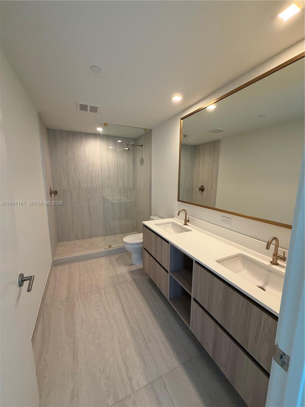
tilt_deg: -9.5
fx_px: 164
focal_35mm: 14
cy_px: 204
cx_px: 152
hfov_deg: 85.7
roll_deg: -0.8
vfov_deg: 102.1
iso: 320
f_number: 2.2
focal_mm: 2.22
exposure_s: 1/120
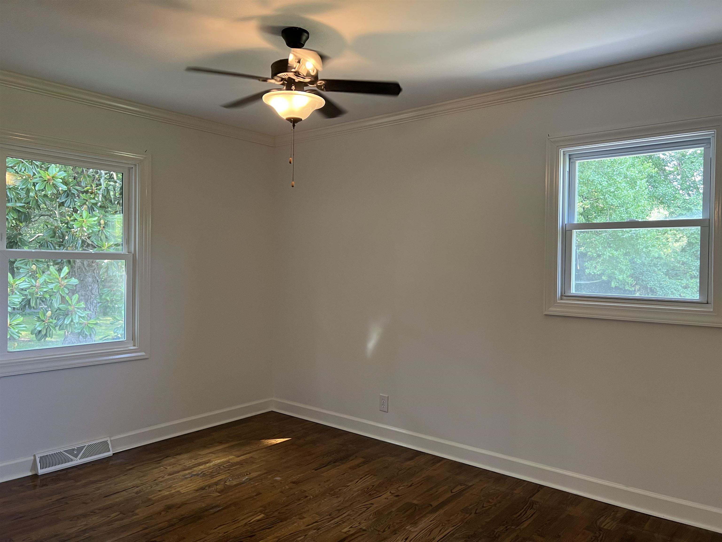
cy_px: 271
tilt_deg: -0.5
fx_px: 542
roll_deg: -0.7
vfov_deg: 53.1
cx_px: 361
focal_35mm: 26
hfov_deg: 67.3
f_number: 1.5
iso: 100
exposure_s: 1/60
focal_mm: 5.7
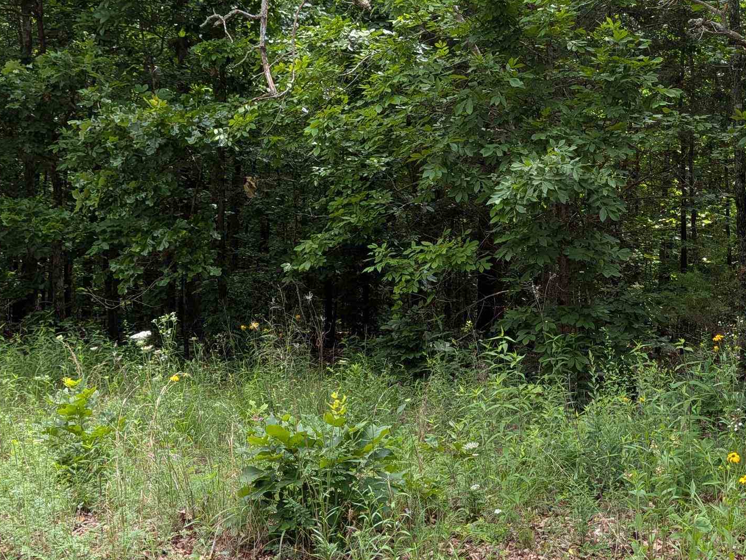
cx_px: 511
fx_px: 927
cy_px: 281
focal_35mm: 43
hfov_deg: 43.1
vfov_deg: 33.6
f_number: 1.7
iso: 30
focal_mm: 4.53
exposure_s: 1/272
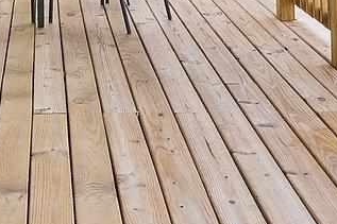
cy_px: -182
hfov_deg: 20.7
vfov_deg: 12.8
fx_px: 908
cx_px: 52
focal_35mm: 97
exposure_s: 1/10
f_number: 8
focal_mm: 10
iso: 320
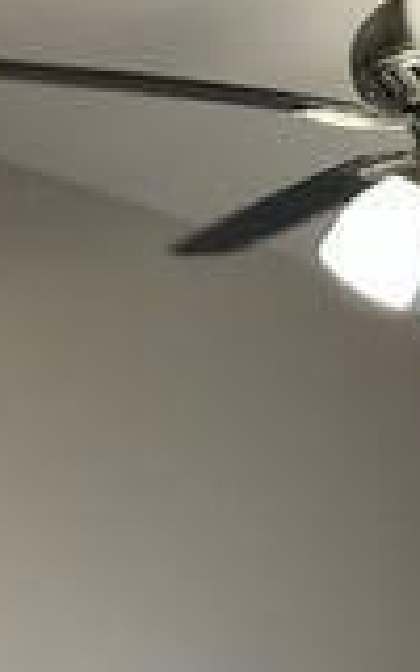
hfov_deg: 12.3
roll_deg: -0.3
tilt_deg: -4.3
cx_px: 613
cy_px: 848
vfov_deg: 19.0
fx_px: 1868
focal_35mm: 102
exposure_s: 1/120
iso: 200
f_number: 1.78
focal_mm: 6.86
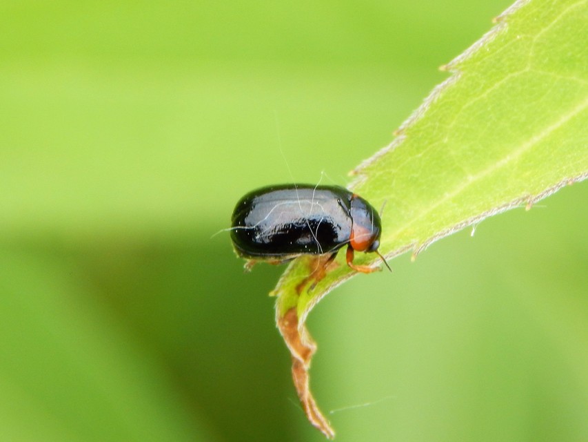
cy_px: 221
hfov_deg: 10.9
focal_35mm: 182
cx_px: 294
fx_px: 3092
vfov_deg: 8.2
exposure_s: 1/80
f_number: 5.3
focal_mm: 32.8
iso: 125
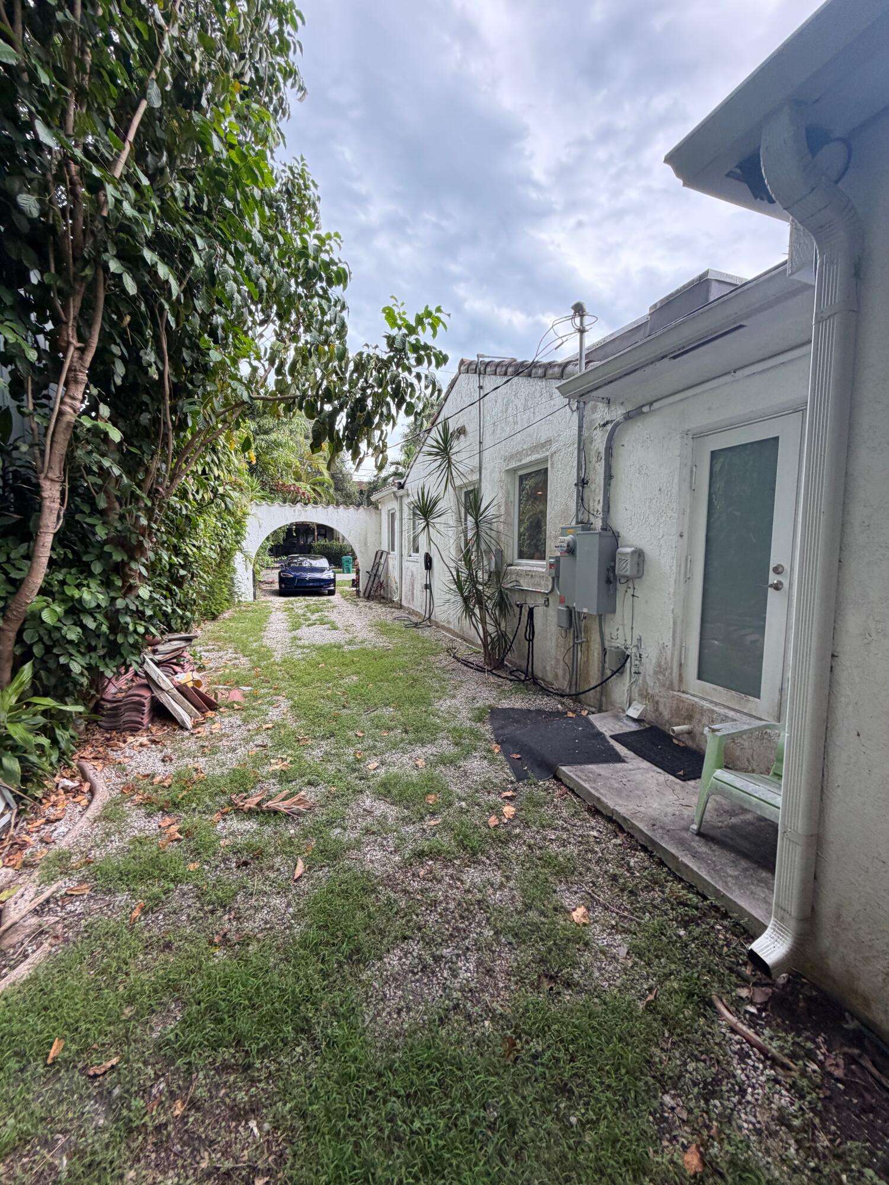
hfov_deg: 85.7
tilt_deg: -4.5
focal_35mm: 14
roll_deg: -0.7
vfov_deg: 102.1
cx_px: 444
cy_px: 592
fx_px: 479
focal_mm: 2.22
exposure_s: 1/121
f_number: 2.2
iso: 100
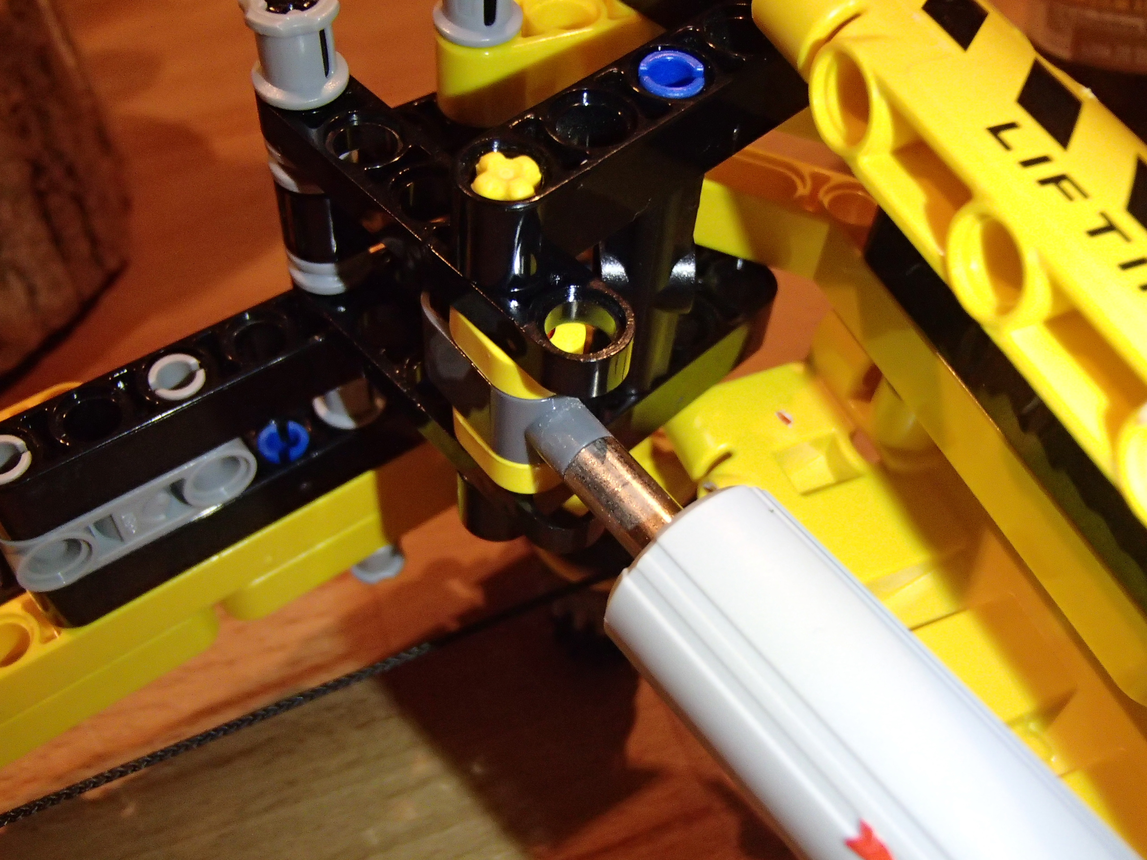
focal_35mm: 37
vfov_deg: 38.7
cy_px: 430
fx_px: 1226
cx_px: 574
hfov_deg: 50.1
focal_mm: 6.64
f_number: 4.7
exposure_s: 1/50
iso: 800
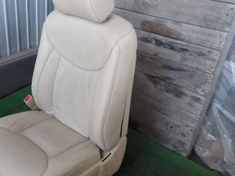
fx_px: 265
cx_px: 60
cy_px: 95
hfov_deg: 46.3
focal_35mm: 39
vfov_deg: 36.7
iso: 100
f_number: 2
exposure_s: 1/60
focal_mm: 4.5
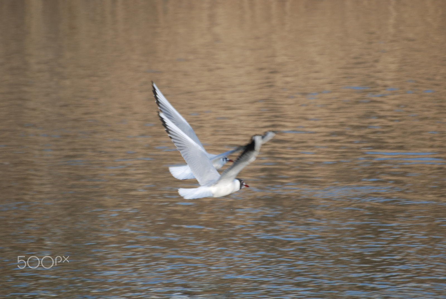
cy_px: 150
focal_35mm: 450
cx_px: 223
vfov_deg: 3.1
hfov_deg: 4.6
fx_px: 5582
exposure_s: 1/200
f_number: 5.6
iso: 100
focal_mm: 300
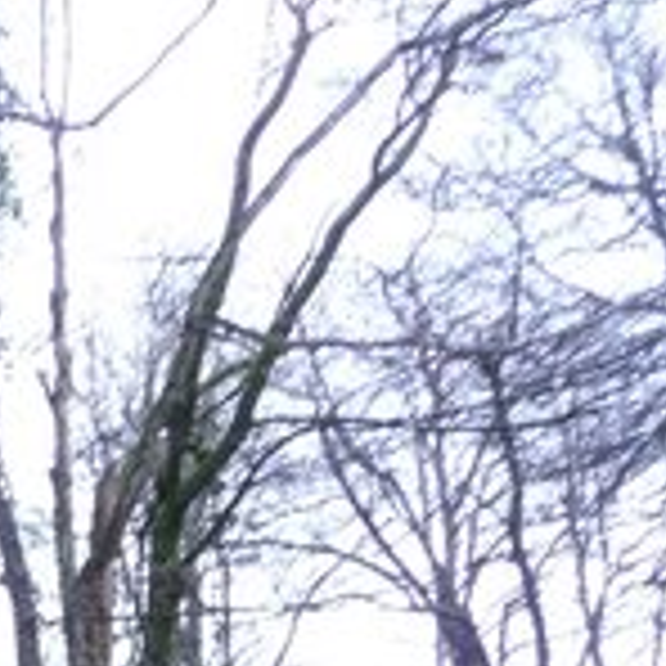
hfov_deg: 18.7
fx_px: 1741
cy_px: 801
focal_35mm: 80
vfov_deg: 20.3
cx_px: -382
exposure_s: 1/40
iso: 100
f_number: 3.3
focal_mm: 4.7
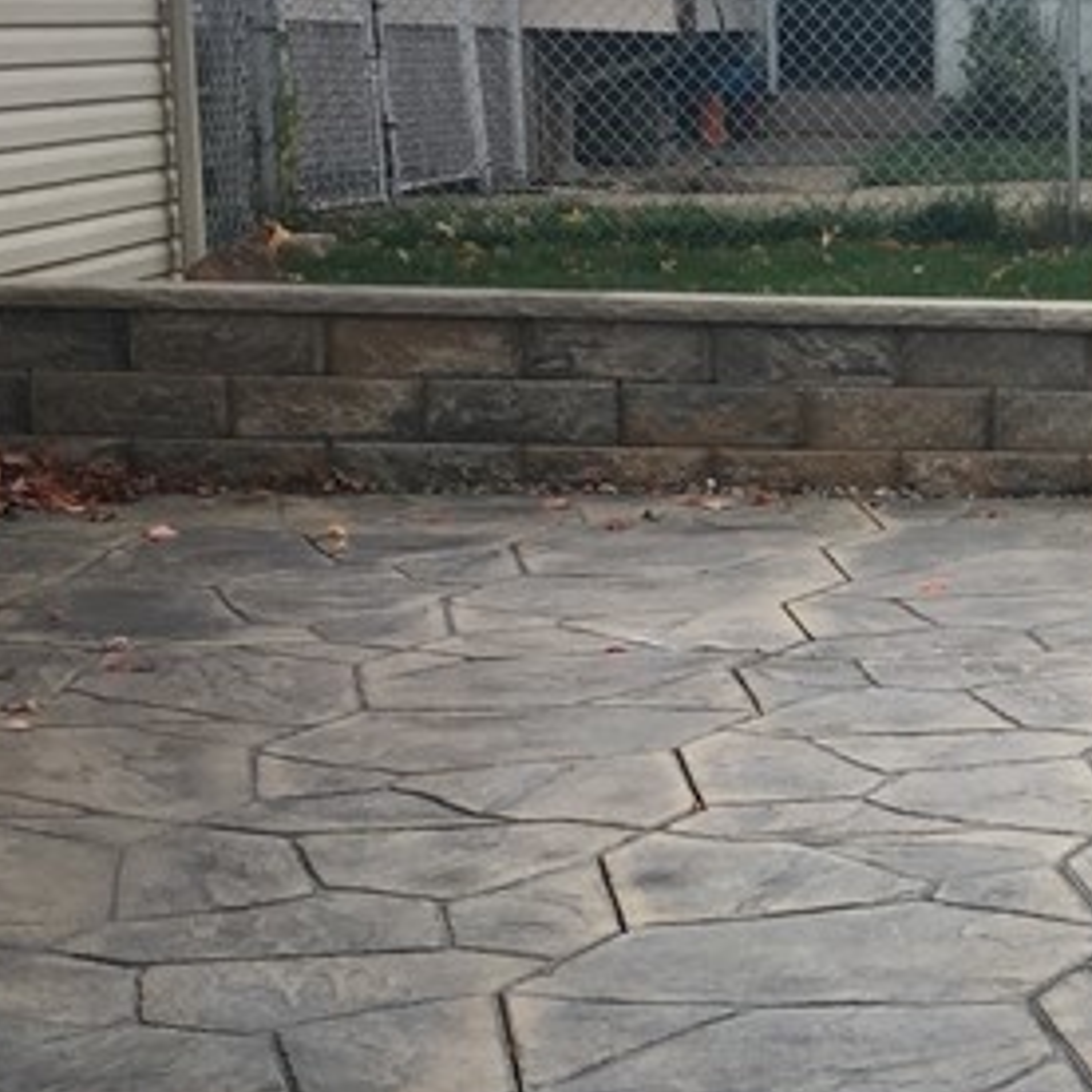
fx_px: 3391
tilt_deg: -8.6
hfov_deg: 16.9
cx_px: 1531
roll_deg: -1.5
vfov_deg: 18.3
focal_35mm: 95
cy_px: 621
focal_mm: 4.15
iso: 25
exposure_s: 1/60
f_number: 2.2
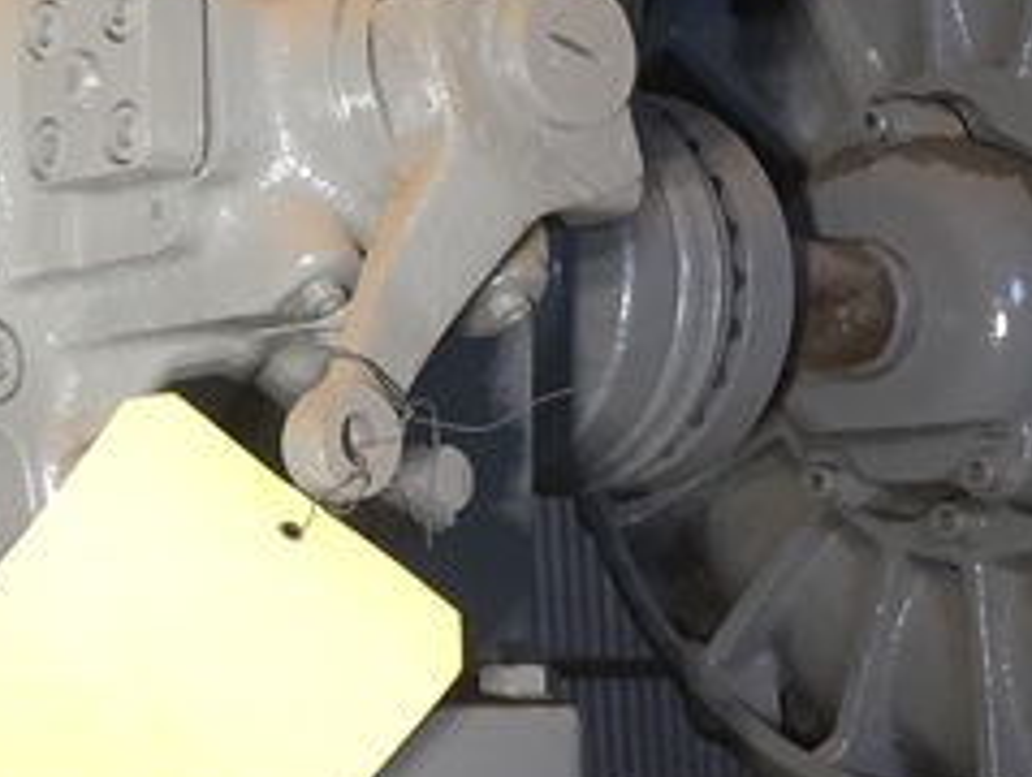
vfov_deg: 13.5
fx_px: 3254
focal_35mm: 109
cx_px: -324
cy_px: 119
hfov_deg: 16.9
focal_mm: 4.15
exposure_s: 1/30
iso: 80
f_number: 2.2
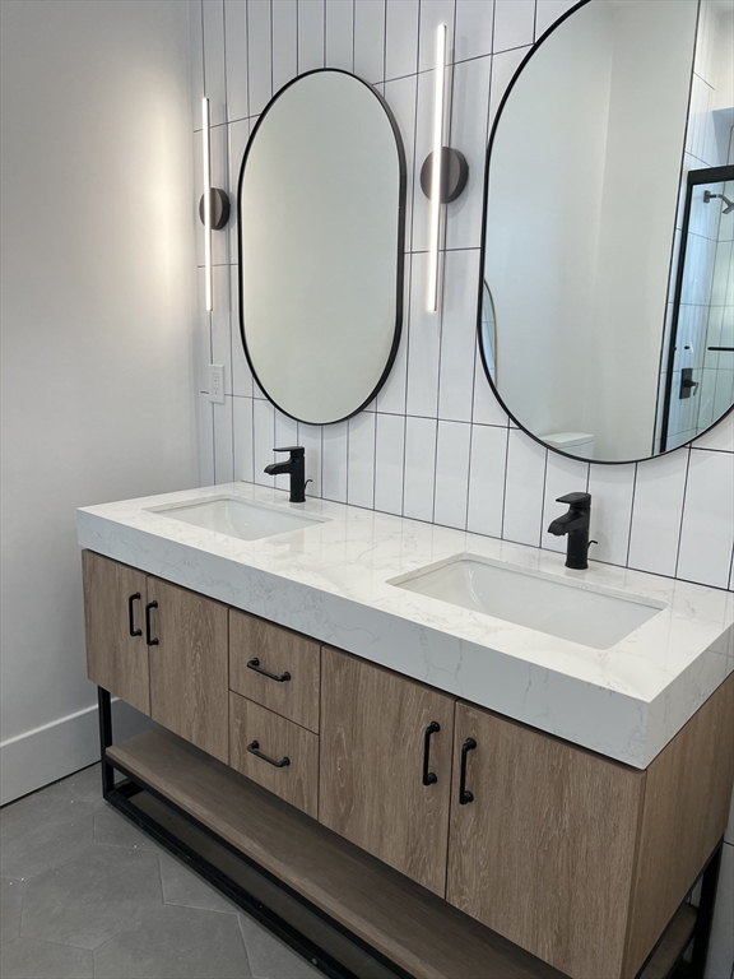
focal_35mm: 26
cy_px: 490
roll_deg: -1.6
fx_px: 735
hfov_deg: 53.1
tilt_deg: -10.2
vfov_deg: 67.3
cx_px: 367
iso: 64
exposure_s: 1/120
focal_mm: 5.7
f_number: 1.5
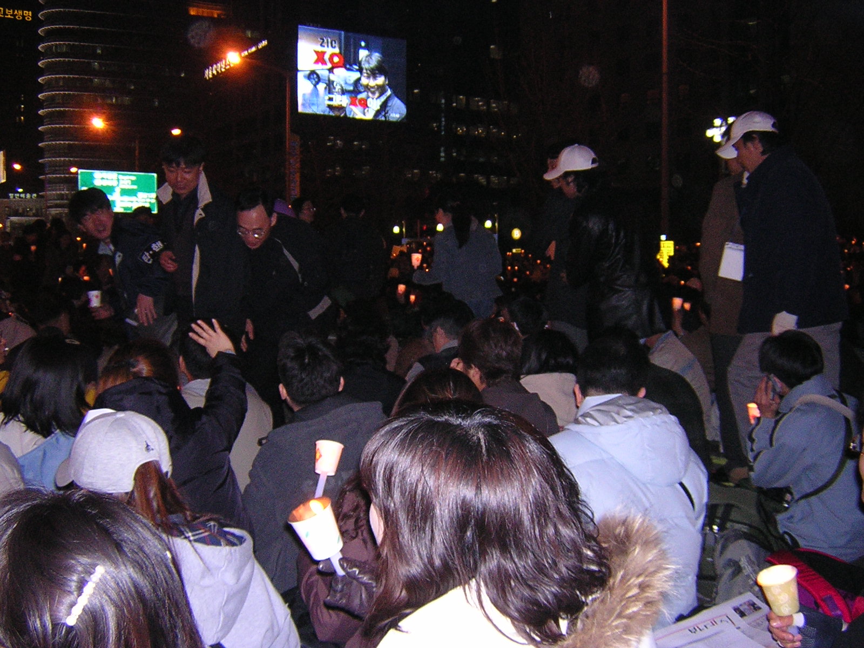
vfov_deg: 39.7
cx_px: 432
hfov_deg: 51.4
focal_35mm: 36
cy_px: 324
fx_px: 899
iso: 388
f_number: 2.6
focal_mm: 4.7
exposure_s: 1/60.1
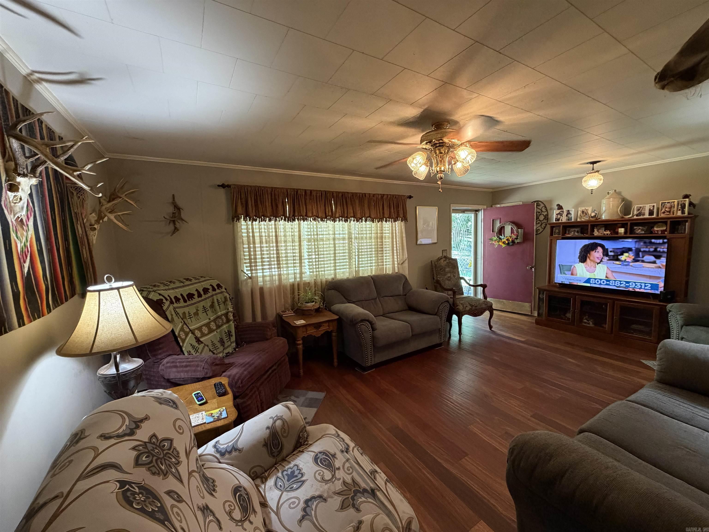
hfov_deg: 102.1
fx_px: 287
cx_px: 354
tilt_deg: -6.3
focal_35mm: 14
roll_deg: +1.9
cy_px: 266
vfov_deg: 85.7
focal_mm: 2.22
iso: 320
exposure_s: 1/60
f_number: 2.2
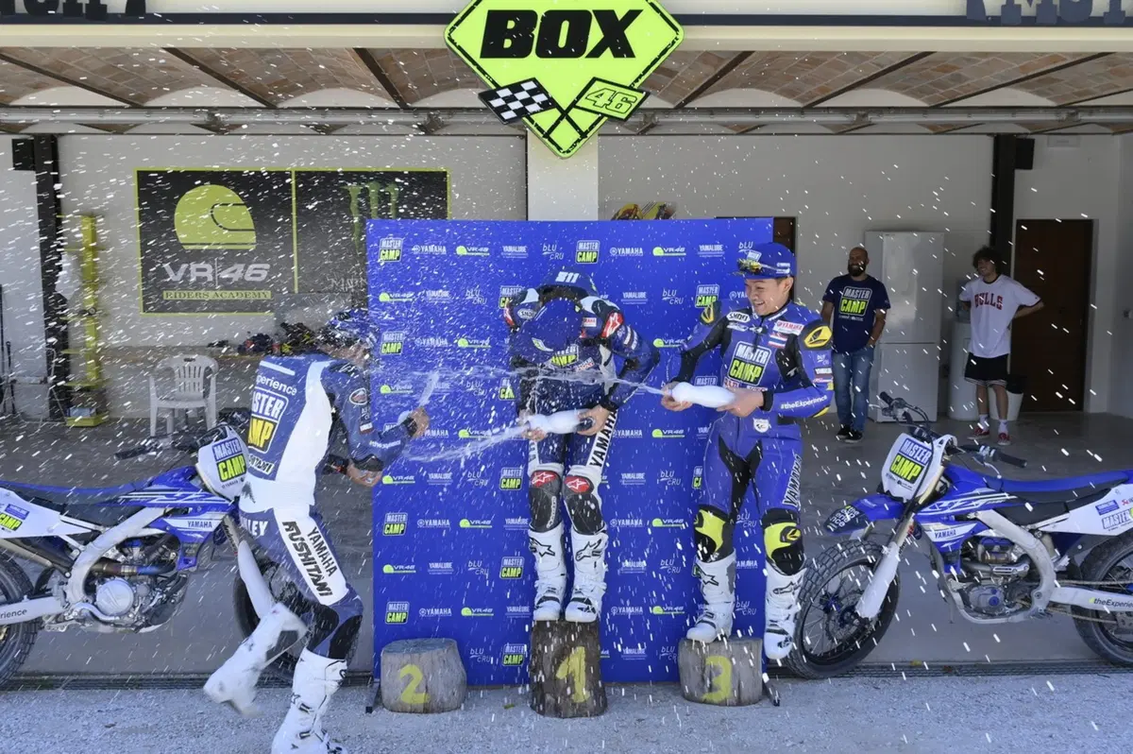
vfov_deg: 36.8
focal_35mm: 36
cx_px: 566
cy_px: 377
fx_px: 1132
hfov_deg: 53.2
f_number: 11
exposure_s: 1/250
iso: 400
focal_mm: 36
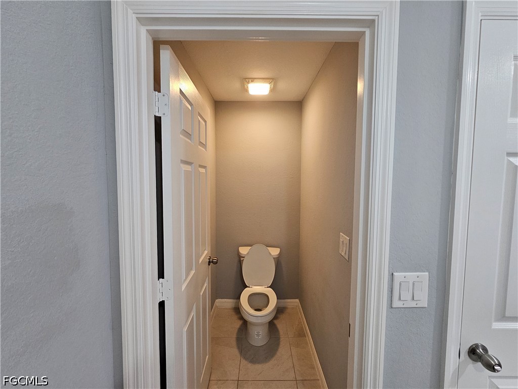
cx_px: 259
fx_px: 195
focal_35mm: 13
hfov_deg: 106.2
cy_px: 194
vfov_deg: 89.9
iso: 250
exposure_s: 1/60
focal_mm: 2.2
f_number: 2.2
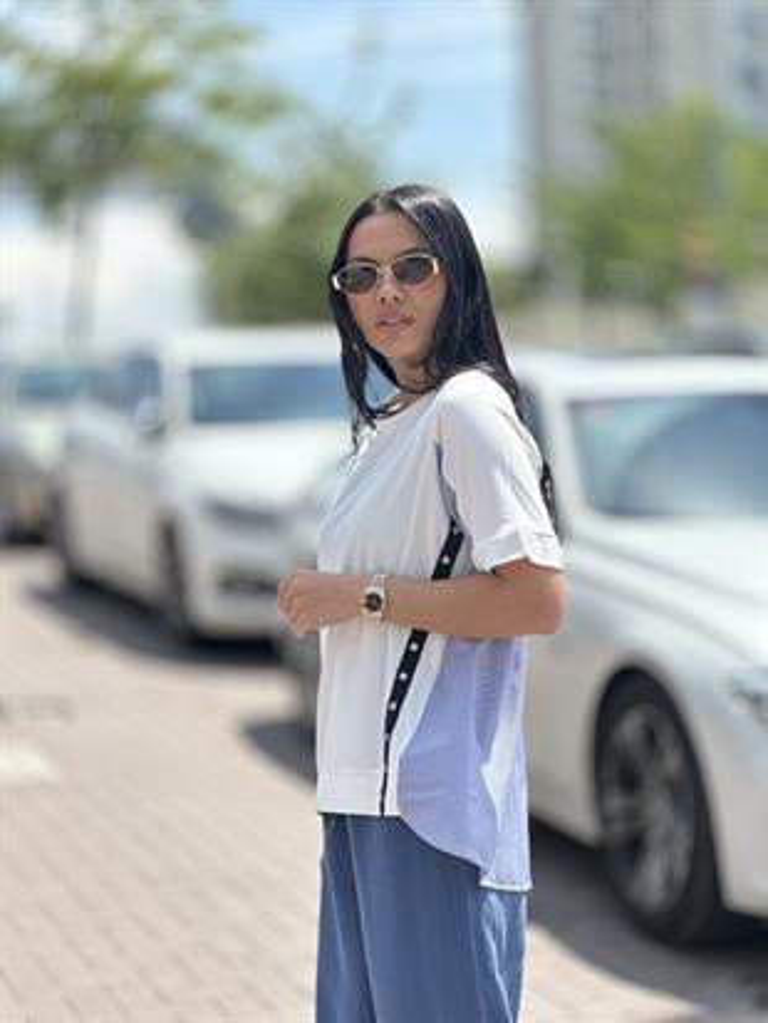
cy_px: 512
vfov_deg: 25.3
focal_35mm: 77
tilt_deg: +0.0
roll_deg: +1.4
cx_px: 384
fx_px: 2277
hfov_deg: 19.1
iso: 32
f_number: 2.8
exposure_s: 1/552
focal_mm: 9
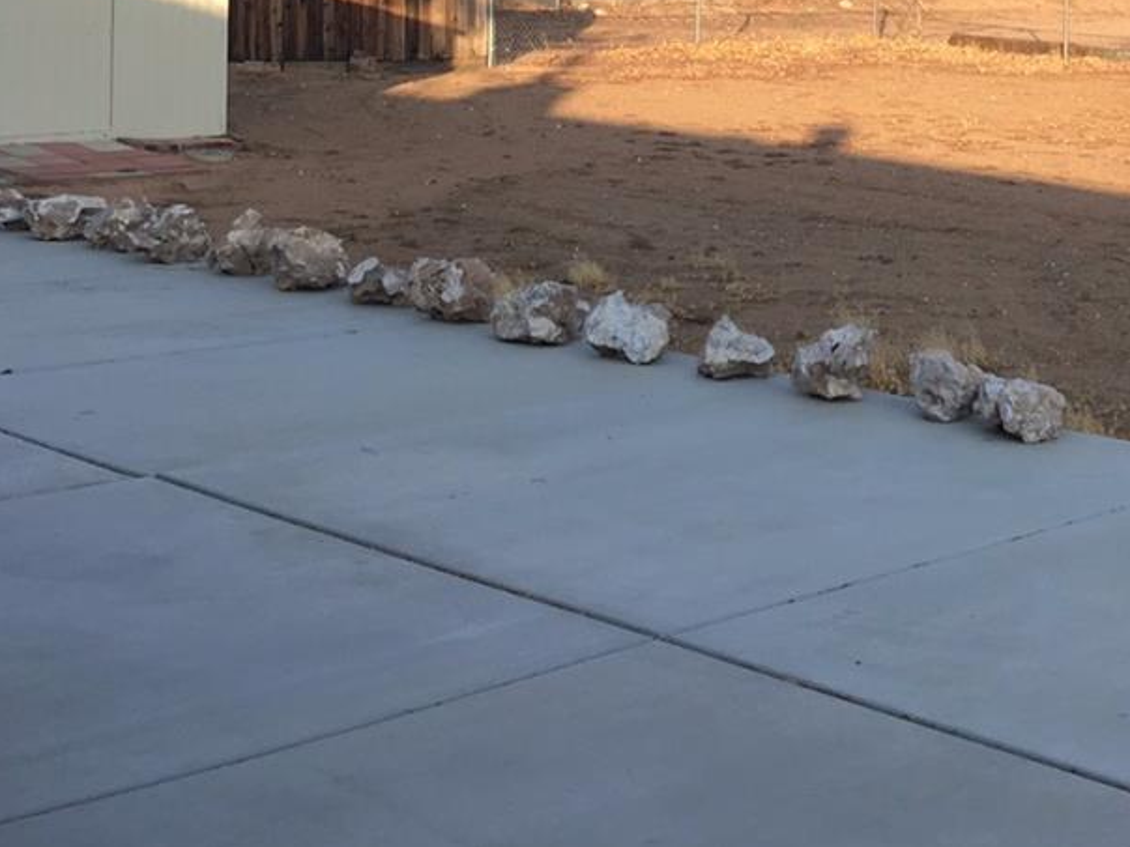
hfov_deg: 26.4
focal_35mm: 72
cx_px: 949
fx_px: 2350
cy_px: 69
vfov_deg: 20.0
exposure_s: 1/437
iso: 25
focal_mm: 4.15
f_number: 2.2
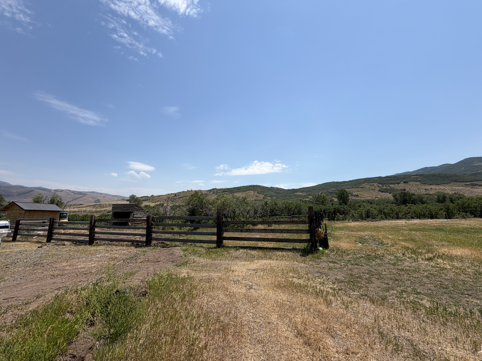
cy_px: 180
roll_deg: -0.3
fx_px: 195
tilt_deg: +8.9
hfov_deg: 102.1
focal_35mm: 14
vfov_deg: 85.7
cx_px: 241
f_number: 2.2
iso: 20
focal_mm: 2.22
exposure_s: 1/1211
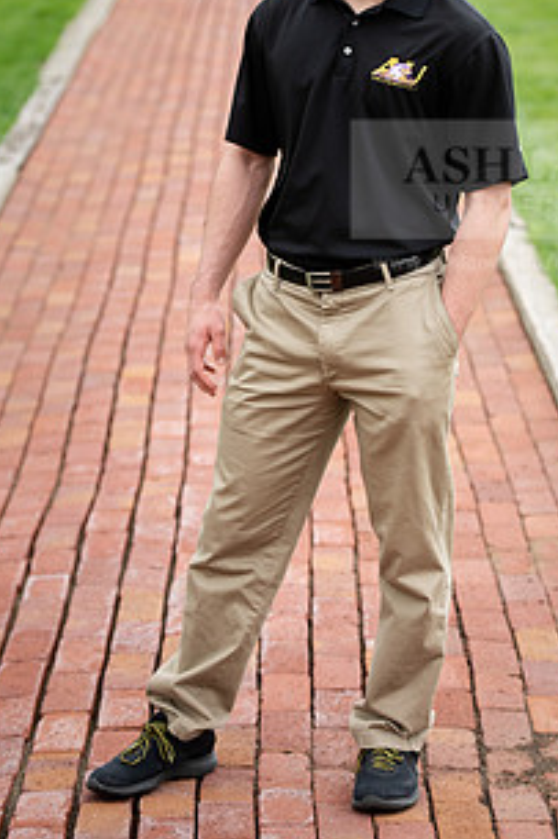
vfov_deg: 16.1
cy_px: 292
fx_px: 2956
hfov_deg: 10.8
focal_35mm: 127
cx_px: 308
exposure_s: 1/200
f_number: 4
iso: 80
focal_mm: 86
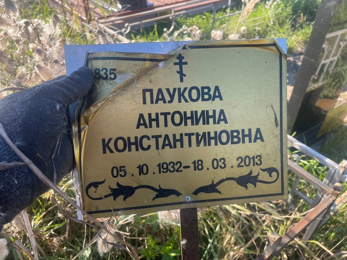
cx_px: 174
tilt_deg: -38.1
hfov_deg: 67.3
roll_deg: +1.2
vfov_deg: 53.1
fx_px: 261
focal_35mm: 26
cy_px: 130
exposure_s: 1/425
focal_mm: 4.2
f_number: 1.6
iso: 32
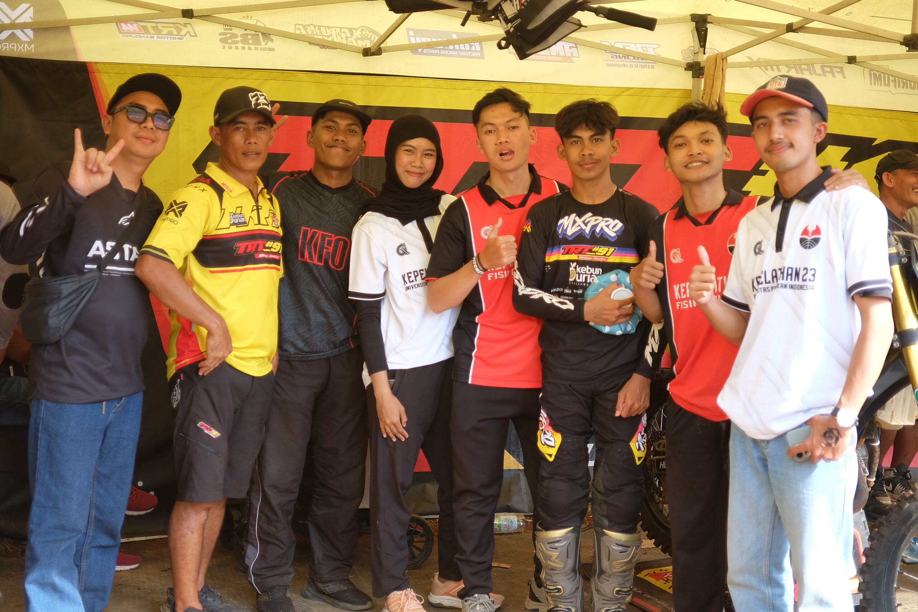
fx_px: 1224
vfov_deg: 28.1
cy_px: 306
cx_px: 459
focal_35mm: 48
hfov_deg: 41.1
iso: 200
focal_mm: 32
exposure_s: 1/500
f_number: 1.8
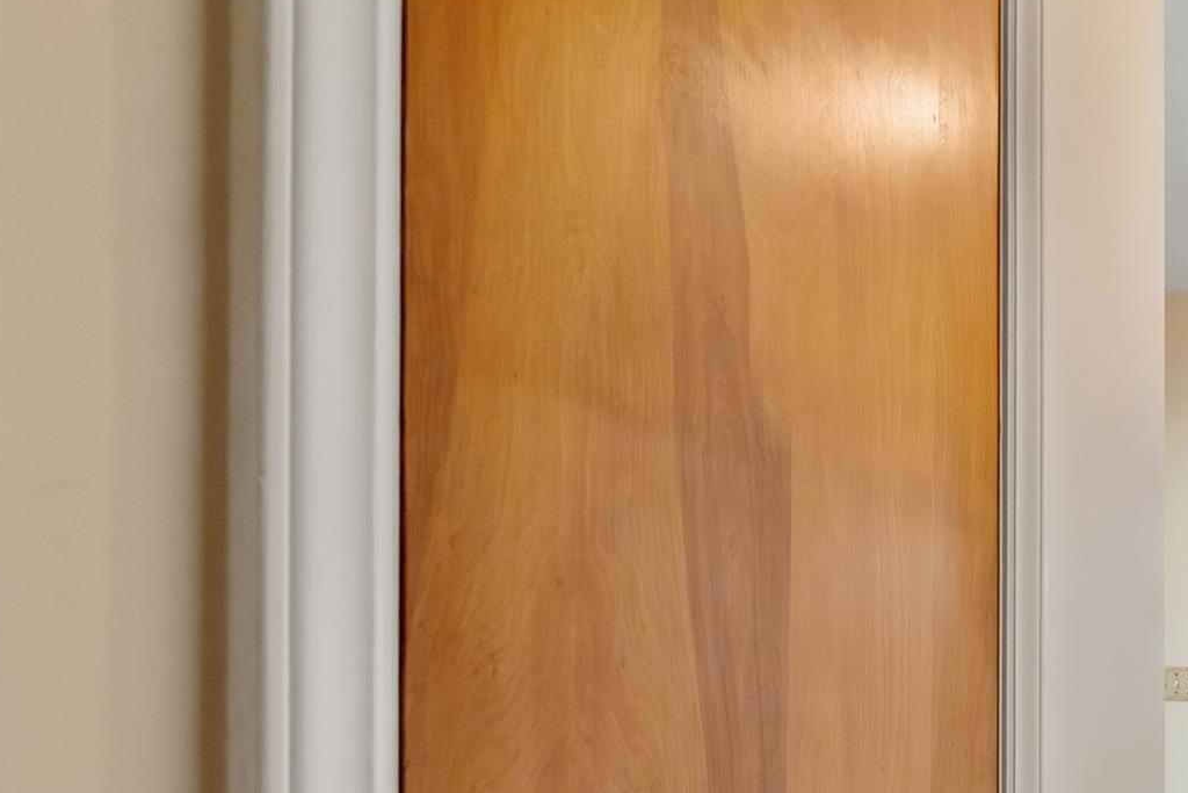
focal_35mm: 30
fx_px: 990
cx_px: 1153
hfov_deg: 51.4
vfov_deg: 40.8
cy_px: 687
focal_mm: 10
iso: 4000
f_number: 7.1
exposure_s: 1/30
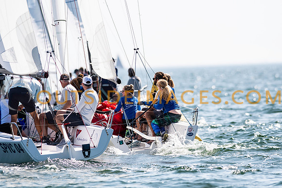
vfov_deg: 3.0
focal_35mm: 460
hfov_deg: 4.5
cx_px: 141
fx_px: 3607
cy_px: 94
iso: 200
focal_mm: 300
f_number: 5
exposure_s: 1/2500
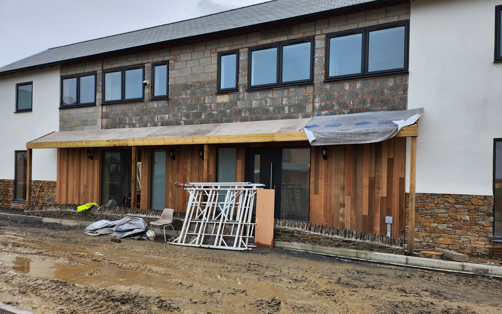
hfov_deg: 70.4
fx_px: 356
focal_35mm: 26
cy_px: 180
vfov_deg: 47.5
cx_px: 250
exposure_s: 1/1005
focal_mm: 5
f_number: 1.8
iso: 50
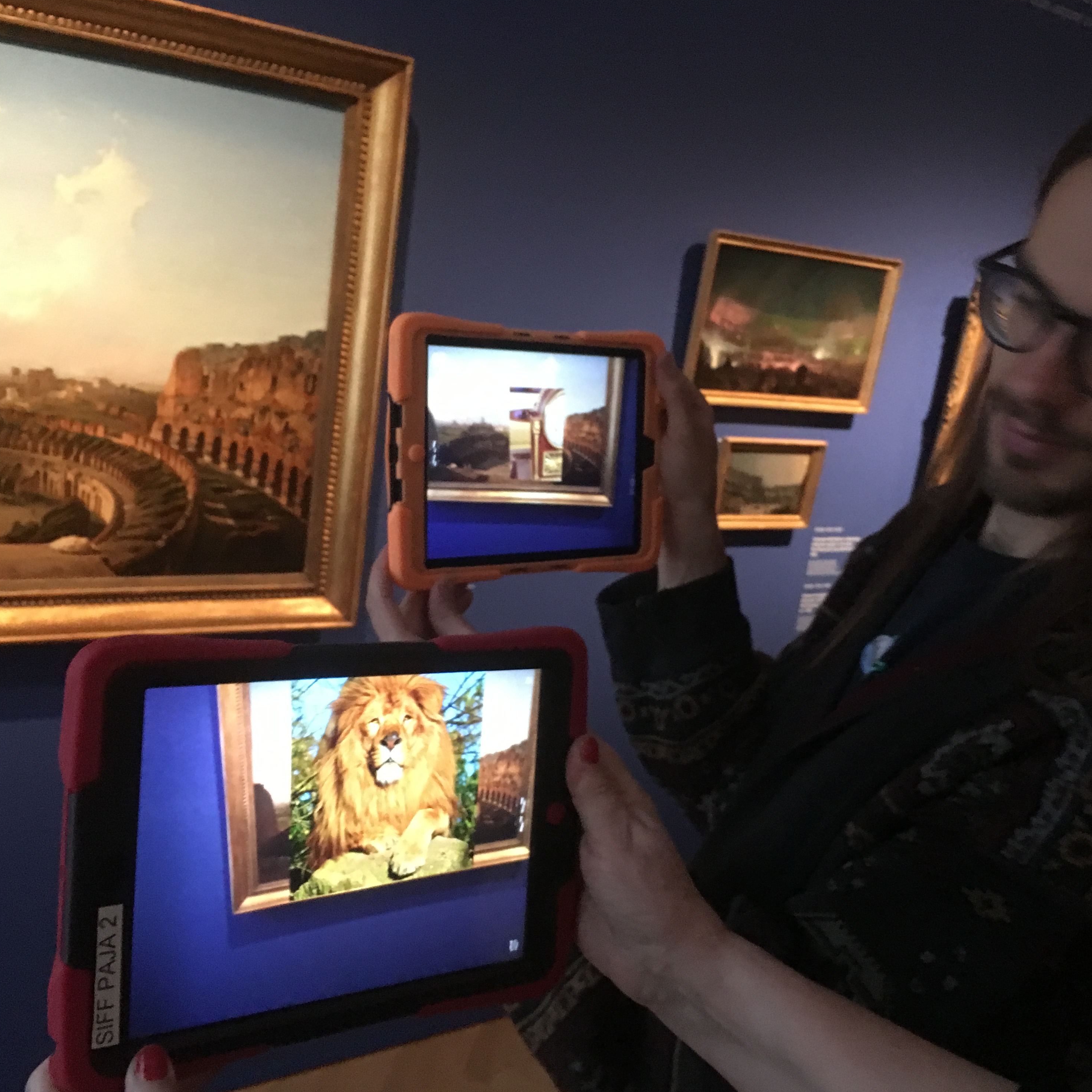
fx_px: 1249
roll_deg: -6.7
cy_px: 542
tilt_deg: -13.9
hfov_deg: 47.2
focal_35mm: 35
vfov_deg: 47.2
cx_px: 587
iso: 500
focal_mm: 4.15
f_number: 2.2
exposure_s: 1/17
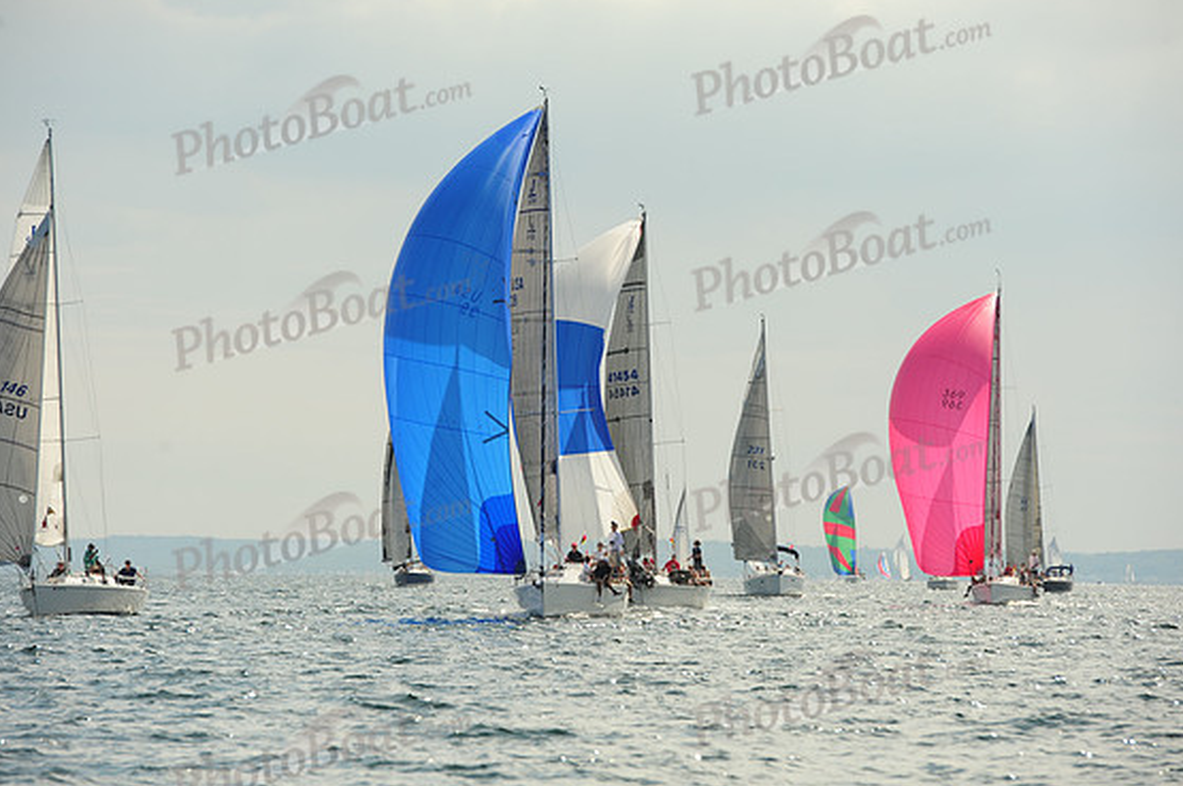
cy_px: 396
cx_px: 582
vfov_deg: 6.6
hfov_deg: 9.9
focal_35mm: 209
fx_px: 6862
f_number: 9
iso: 320
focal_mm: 200
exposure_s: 1/1250
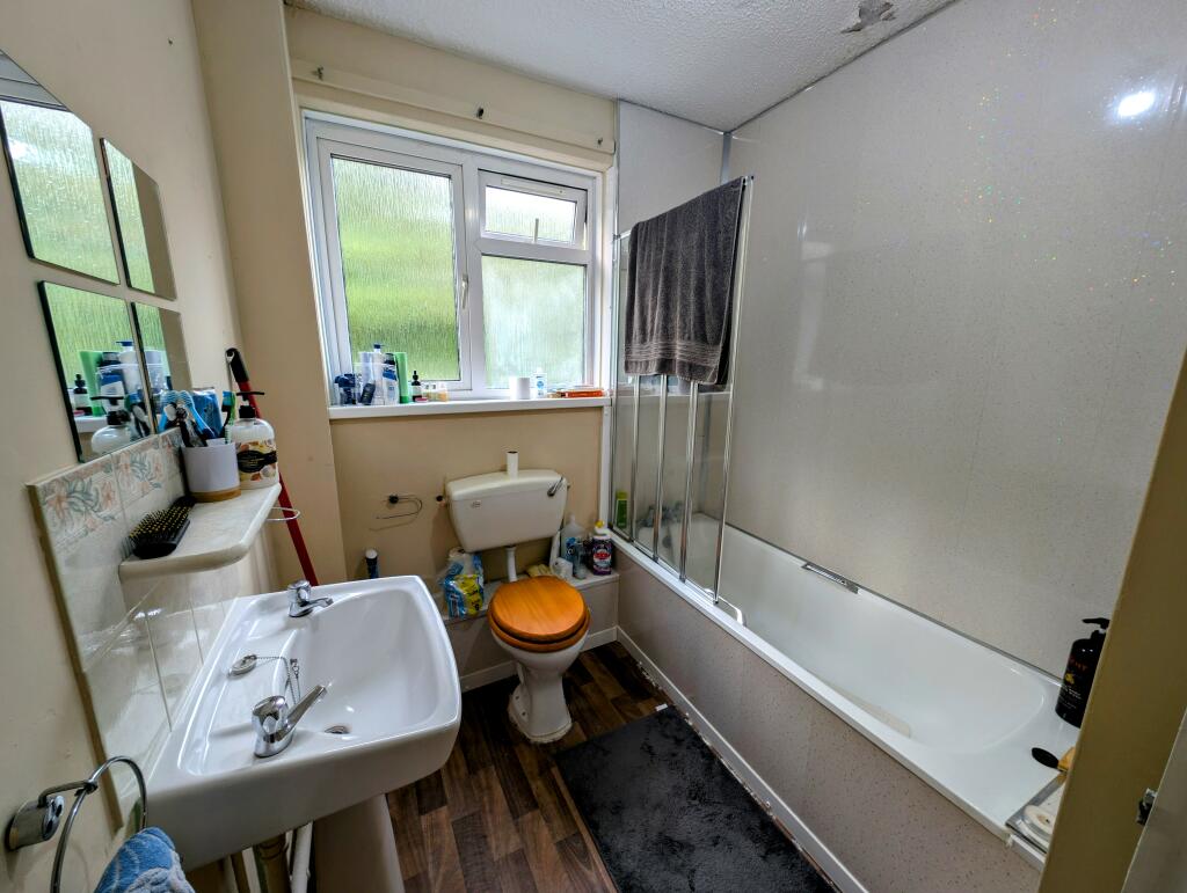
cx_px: 594
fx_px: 412
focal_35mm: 12
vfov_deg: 94.6
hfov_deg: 110.5
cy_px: 446
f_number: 1.95
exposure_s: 1/25.9
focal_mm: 2.23
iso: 39
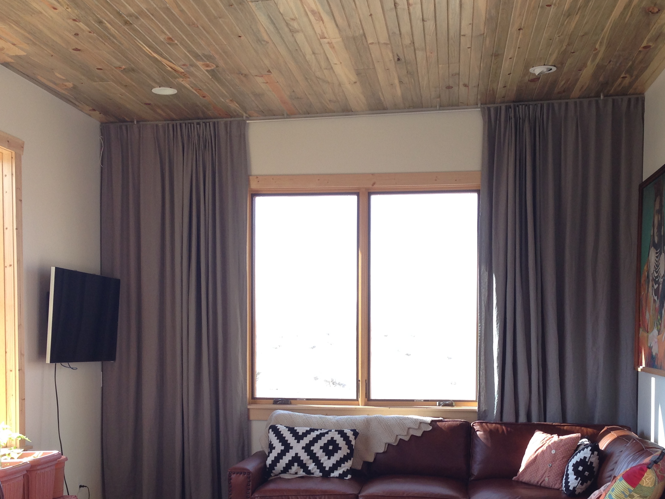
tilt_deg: -3.2
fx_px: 941
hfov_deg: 38.9
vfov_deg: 29.3
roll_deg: +1.2
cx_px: 346
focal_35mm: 49
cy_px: 364
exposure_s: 1/60
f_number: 2.4
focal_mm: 4.12
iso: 50
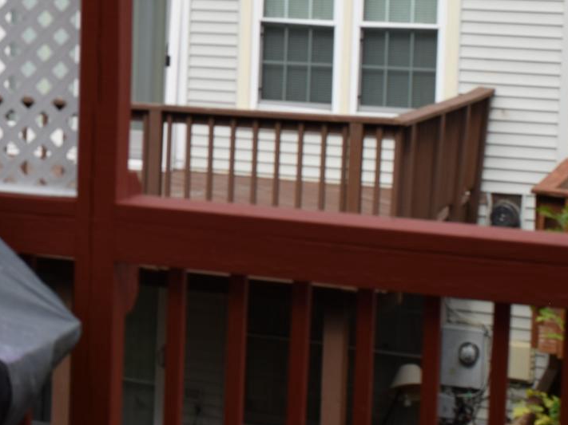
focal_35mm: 108
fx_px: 1772
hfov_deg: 17.4
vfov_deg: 13.6
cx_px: -104
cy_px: 59
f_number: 9
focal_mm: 26
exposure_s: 1/320
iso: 200
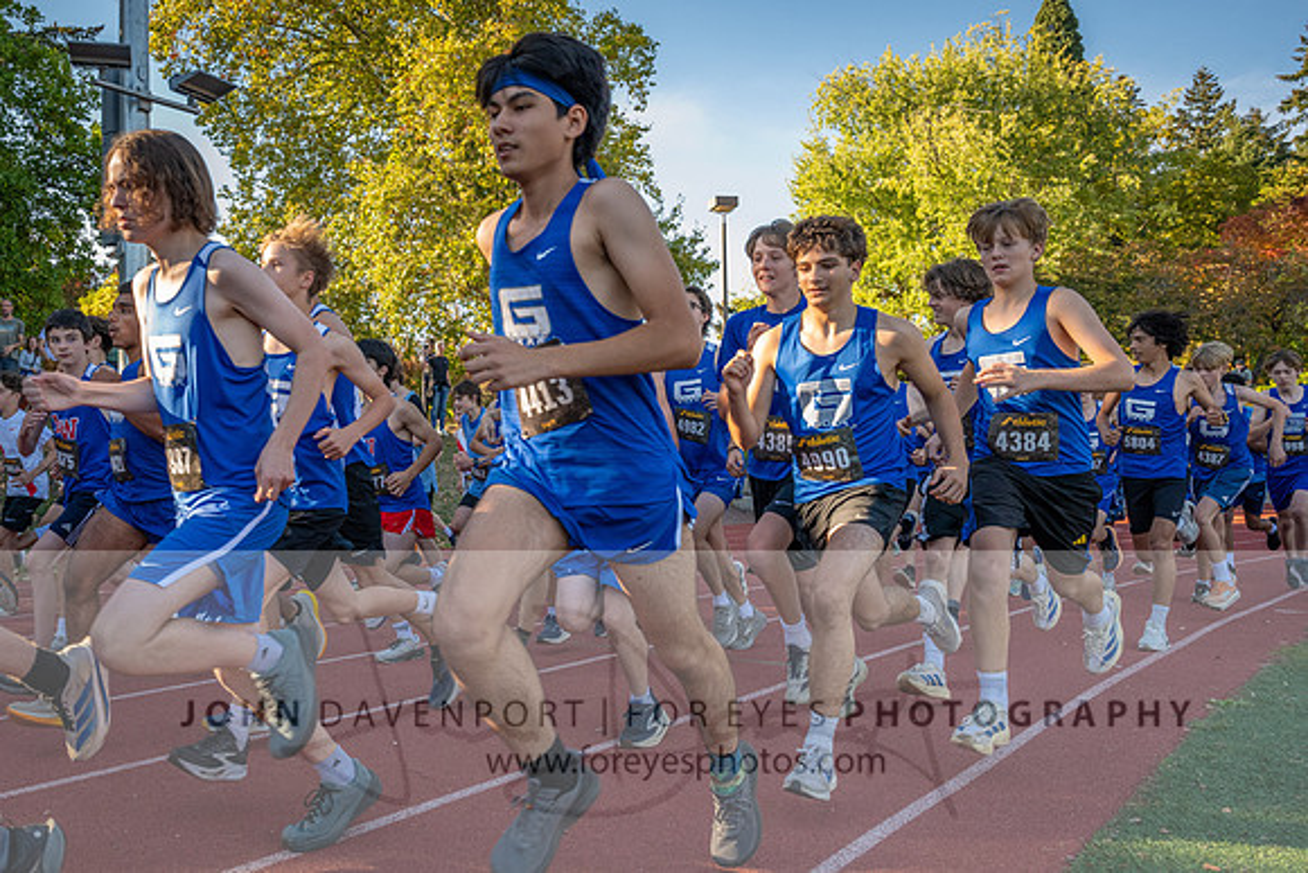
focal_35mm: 30
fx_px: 1097
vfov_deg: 43.4
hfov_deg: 60.7
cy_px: 436
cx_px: 485
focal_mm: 24
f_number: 5.6
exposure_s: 1/800
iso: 1100
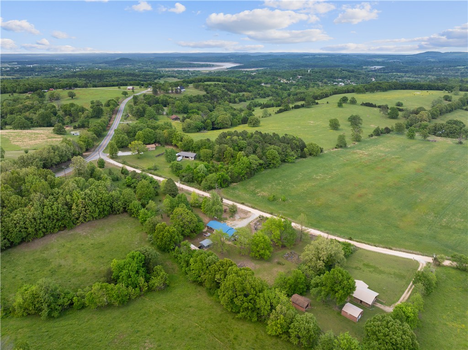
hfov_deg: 71.6
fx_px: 324
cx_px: 234
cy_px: 175
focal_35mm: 24
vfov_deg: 56.7
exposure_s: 1/500
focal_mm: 12.29
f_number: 2.8
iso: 200
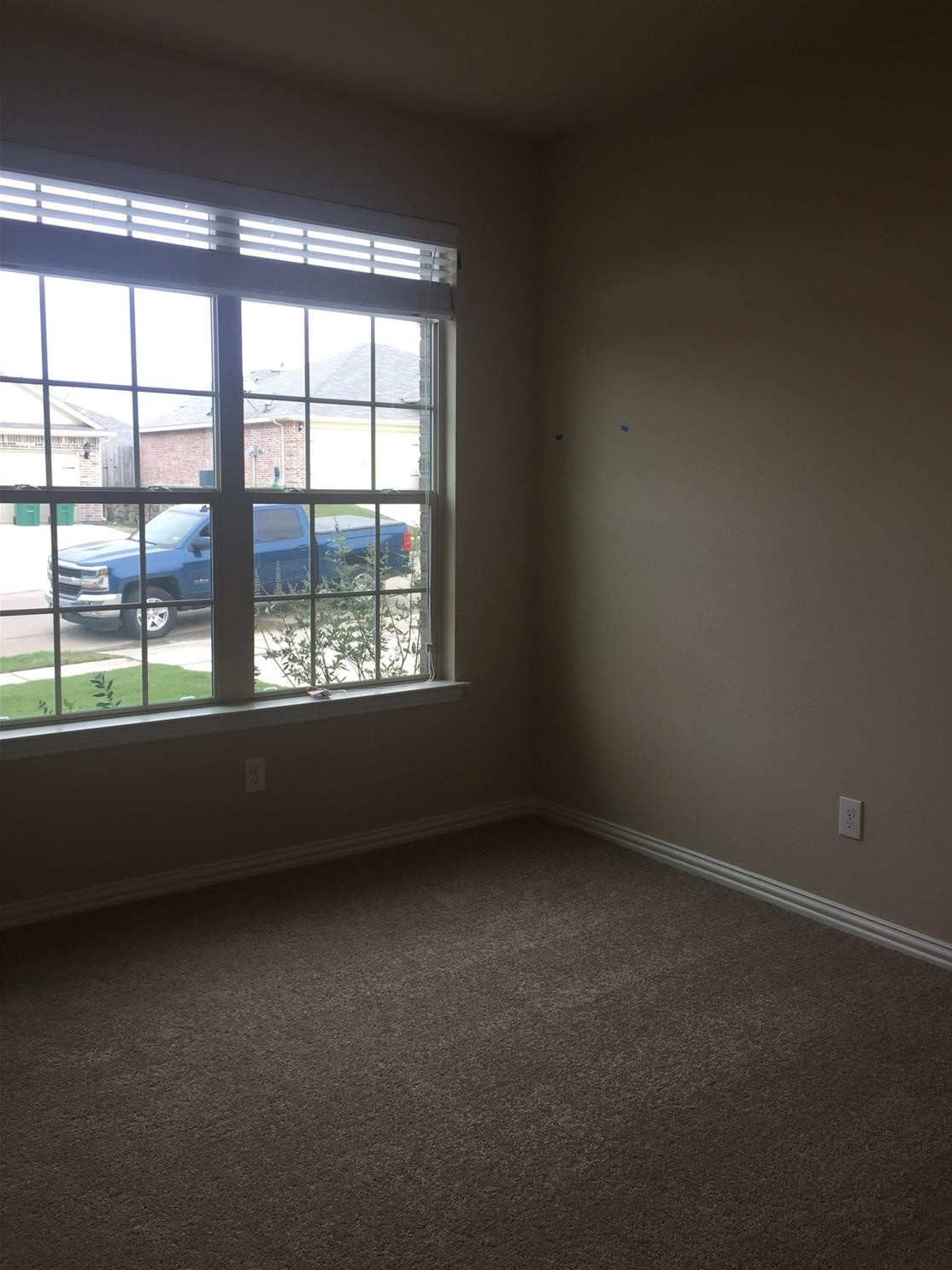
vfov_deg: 60.0
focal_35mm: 30
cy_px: 623
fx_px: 1100
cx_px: 491
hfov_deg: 46.8
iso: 32
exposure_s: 1/120
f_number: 2.2
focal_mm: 4.15
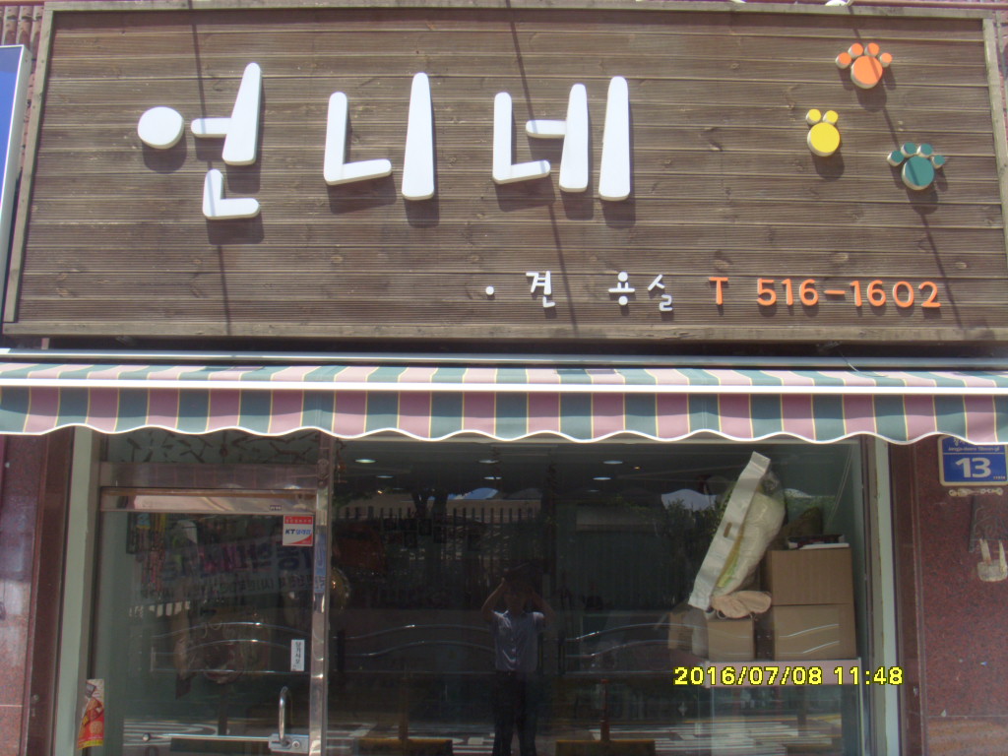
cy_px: 378
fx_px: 1048
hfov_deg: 51.4
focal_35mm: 36
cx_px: 504
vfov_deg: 39.7
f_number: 5.5
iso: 80
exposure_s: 1/250
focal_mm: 6
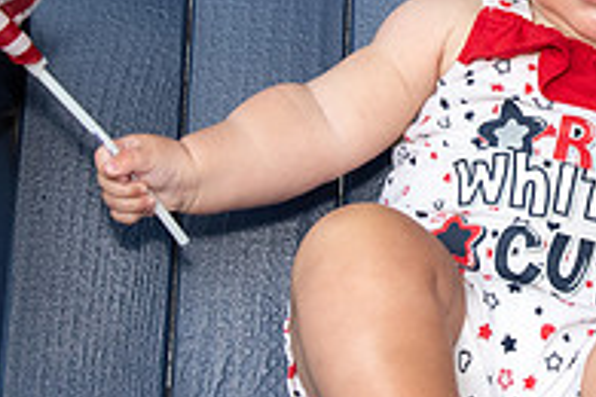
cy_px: -7
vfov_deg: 9.5
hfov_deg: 14.0
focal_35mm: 144
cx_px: 613
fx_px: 2384
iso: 400
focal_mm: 32
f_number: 5.6
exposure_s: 1/160
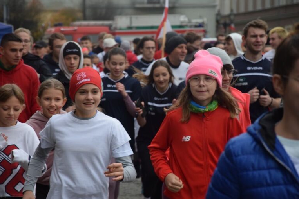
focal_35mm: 159
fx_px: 1317
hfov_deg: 13.0
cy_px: 99
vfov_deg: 8.7
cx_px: 149
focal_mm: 105
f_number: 5.6
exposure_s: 1/1000
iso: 800
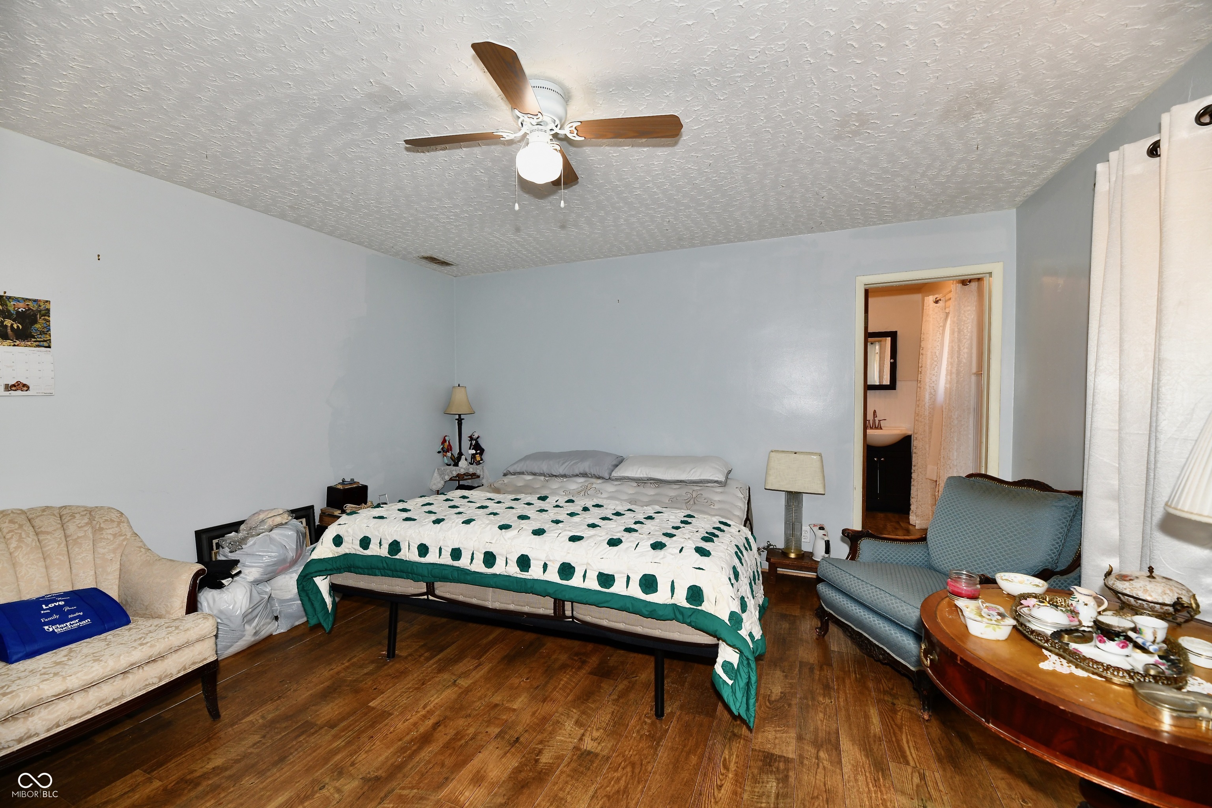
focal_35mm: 14
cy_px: 404
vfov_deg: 81.2
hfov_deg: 104.3
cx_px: 606
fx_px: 471
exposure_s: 1/60
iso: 640
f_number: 6.3
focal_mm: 14
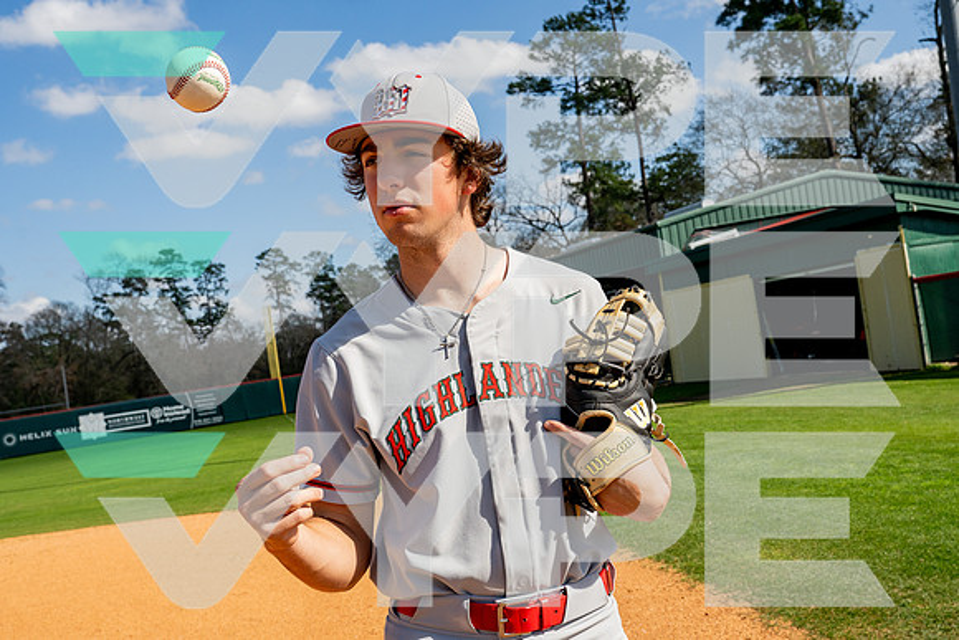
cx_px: 480
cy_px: 320
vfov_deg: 34.4
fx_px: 1035
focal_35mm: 39
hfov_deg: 49.7
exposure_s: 1/1250
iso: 250
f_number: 7.1
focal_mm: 33
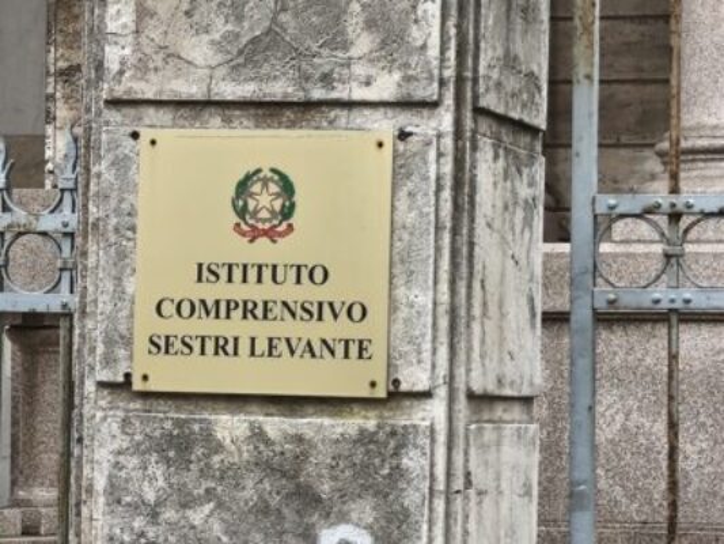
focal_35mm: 163
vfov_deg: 9.1
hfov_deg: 12.1
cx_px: 362
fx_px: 3410
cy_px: 272
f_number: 1.65
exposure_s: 1/100
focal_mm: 6.14
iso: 50
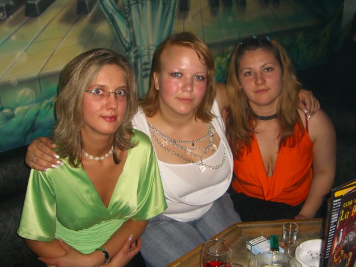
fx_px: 391
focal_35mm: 38
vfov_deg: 37.7
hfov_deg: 49.0
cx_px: 178
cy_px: 134
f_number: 2.8
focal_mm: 7.9
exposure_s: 1/60
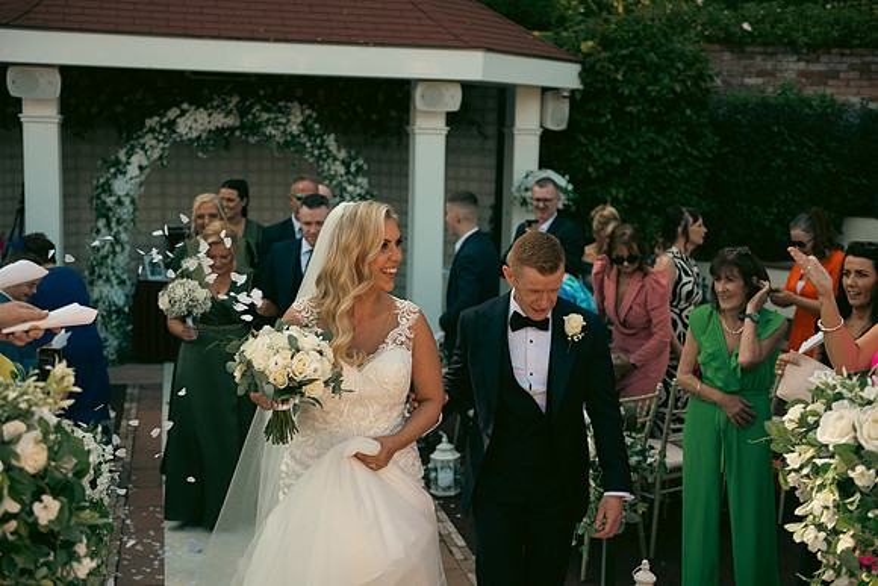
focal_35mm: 50
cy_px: 293
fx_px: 1220
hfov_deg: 39.6
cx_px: 439
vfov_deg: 27.0
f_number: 3.5
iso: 250
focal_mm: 50
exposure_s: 1/800
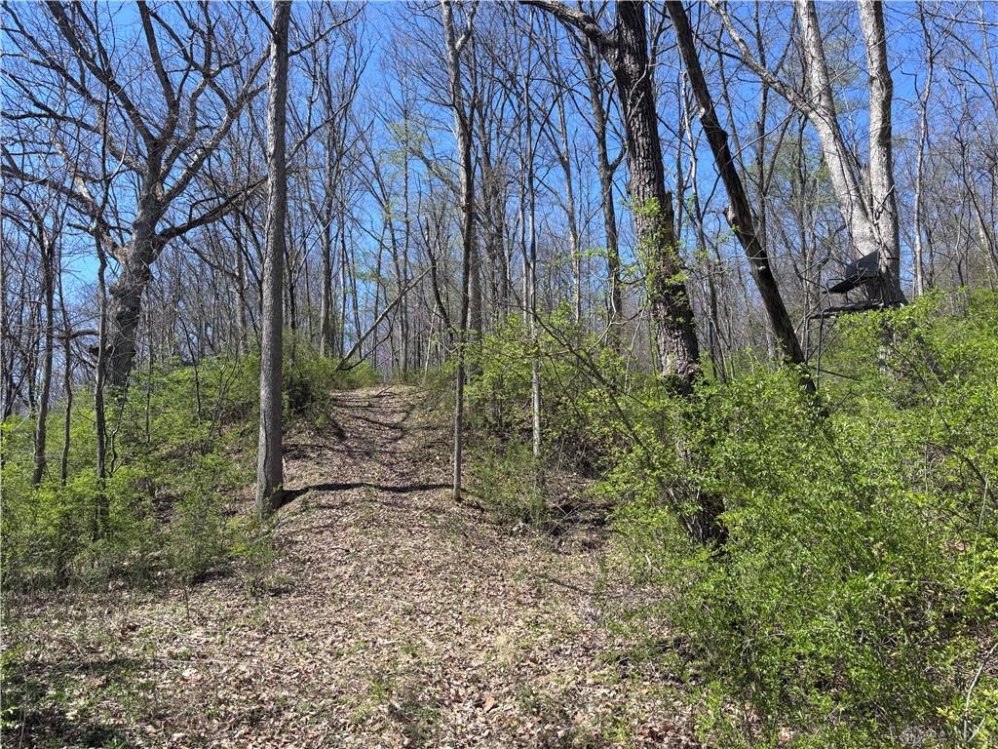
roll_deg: +0.8
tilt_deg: +10.4
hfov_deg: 67.3
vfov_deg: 53.1
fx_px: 750
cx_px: 499
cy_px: 374
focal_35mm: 26
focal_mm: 5.96
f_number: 1.6
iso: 50
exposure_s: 1/1616
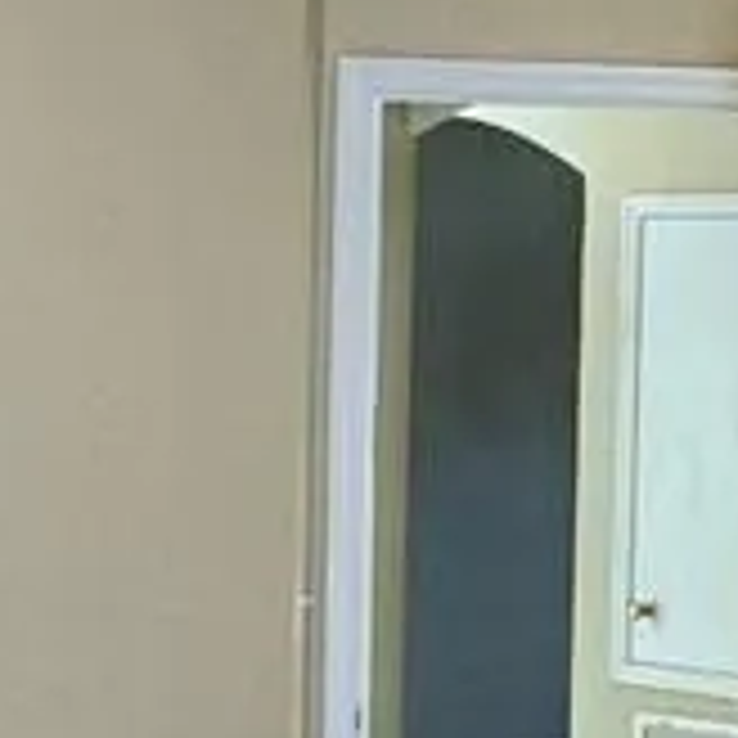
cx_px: 765
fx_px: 2919
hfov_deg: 14.2
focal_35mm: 121
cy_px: 585
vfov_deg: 14.3
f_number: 2.2
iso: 200
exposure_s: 1/60
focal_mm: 2.22
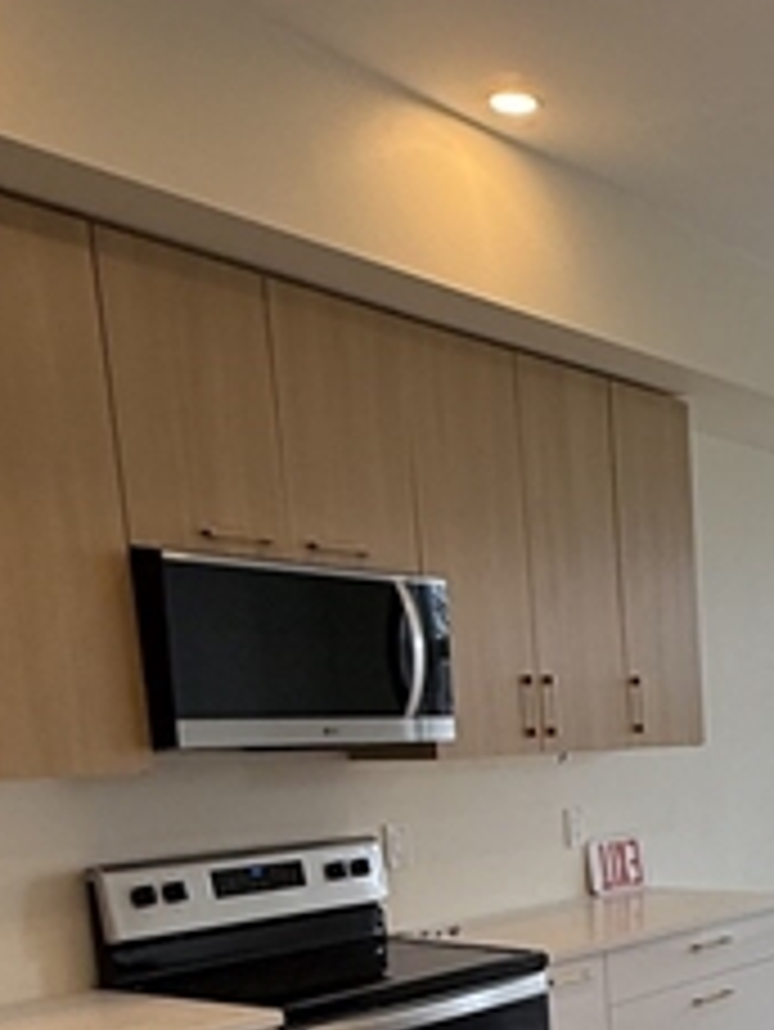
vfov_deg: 37.2
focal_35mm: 47
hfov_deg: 27.7
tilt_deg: -10.1
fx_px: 1400
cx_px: 886
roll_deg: +1.6
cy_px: 967
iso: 64
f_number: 2.2
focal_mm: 2.22
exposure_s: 1/150
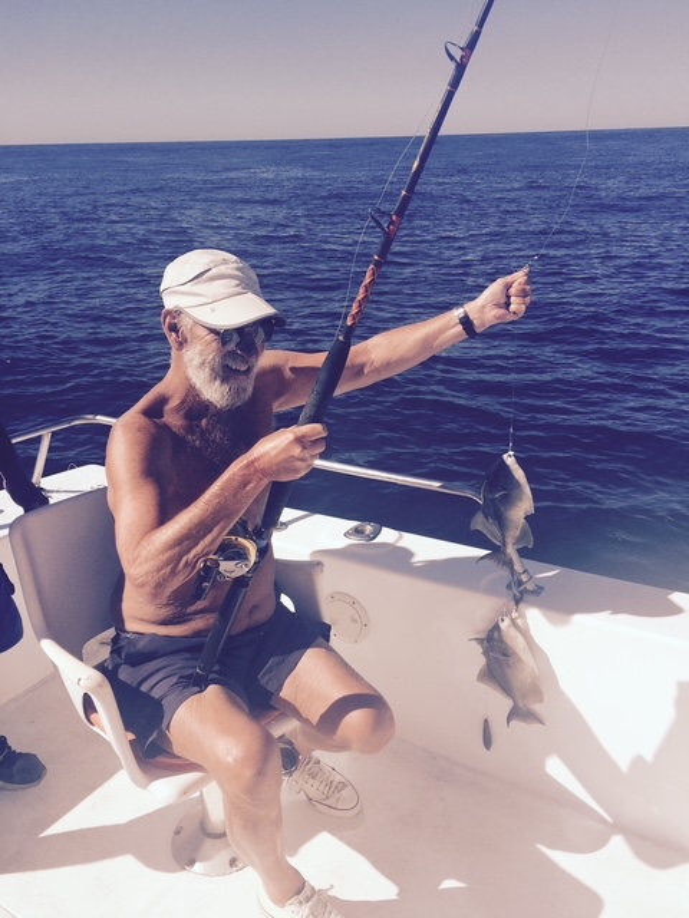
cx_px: 344
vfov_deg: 61.7
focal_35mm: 29
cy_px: 459
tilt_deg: -26.8
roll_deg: +3.0
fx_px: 770
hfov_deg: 48.2
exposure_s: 1/2933
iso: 32
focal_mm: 4.15
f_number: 2.2
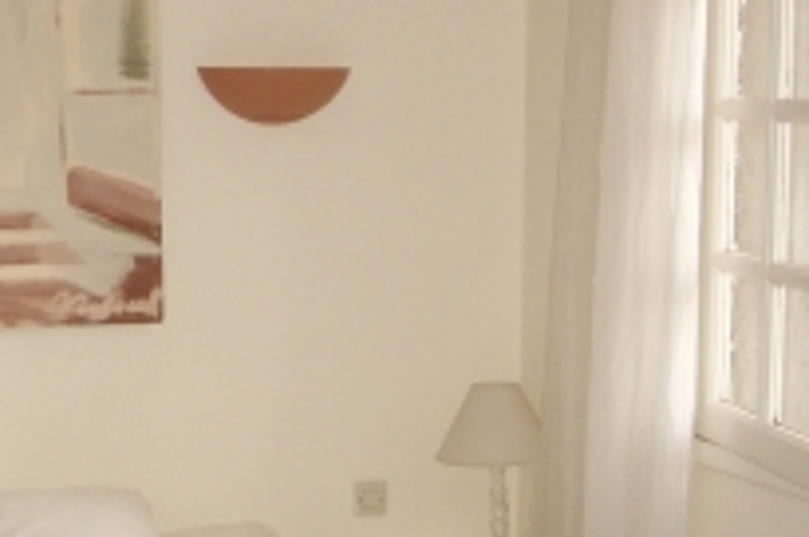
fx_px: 1997
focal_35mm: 89
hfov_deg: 22.8
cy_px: 322
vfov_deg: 15.3
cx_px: 249
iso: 100
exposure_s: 1/60
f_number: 2.6
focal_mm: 5.8
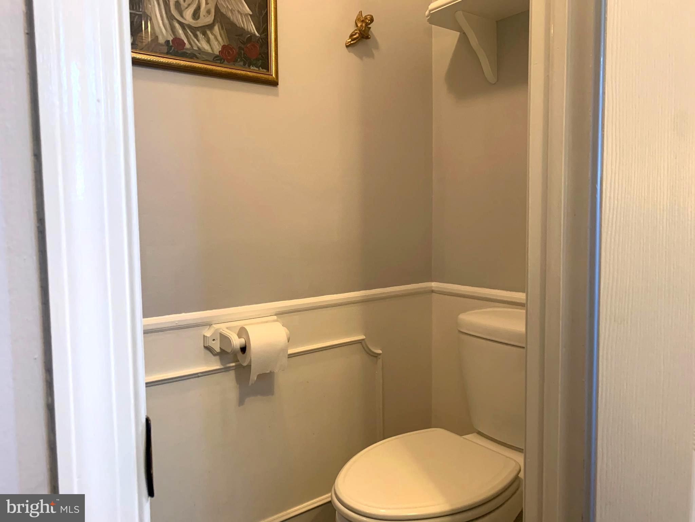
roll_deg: +0.5
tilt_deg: -4.5
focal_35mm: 26
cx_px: 348
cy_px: 261
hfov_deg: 67.3
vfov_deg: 53.1
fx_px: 522
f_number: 1.8
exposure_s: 1/60
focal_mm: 4.25
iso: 250
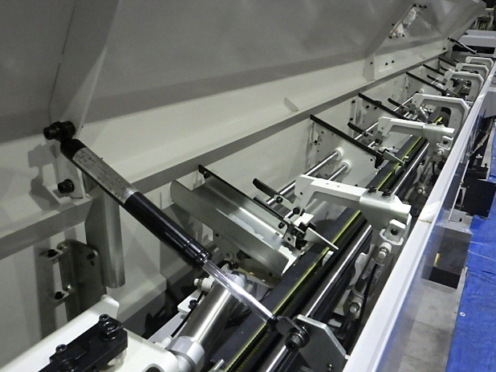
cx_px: 246
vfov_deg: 48.2
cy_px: 189
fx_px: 415
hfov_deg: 61.7
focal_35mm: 29
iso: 1250
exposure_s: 1/45
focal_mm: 5
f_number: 3.5
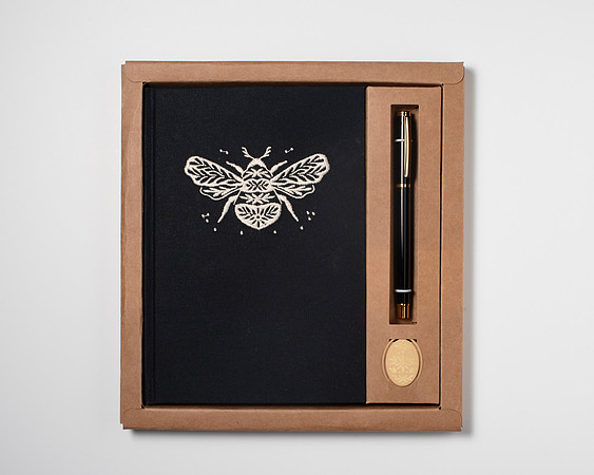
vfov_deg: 26.0
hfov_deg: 32.2
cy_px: 240
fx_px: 1029
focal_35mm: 59
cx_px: 317
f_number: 10
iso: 200
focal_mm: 50
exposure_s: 1/200
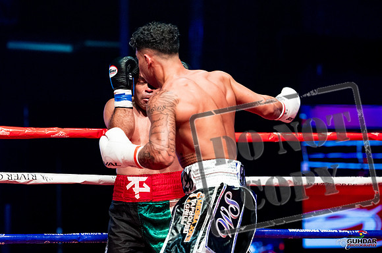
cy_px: 131
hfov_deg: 17.1
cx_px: 164
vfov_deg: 11.4
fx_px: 1271
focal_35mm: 120
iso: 4000
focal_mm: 96
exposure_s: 1/1000
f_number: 2.8
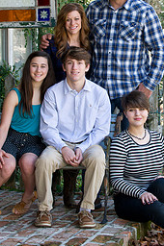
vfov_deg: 16.6
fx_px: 843
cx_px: 122
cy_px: 69
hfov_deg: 11.1
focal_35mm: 123
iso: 400
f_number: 5.6
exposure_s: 1/100
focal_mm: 70
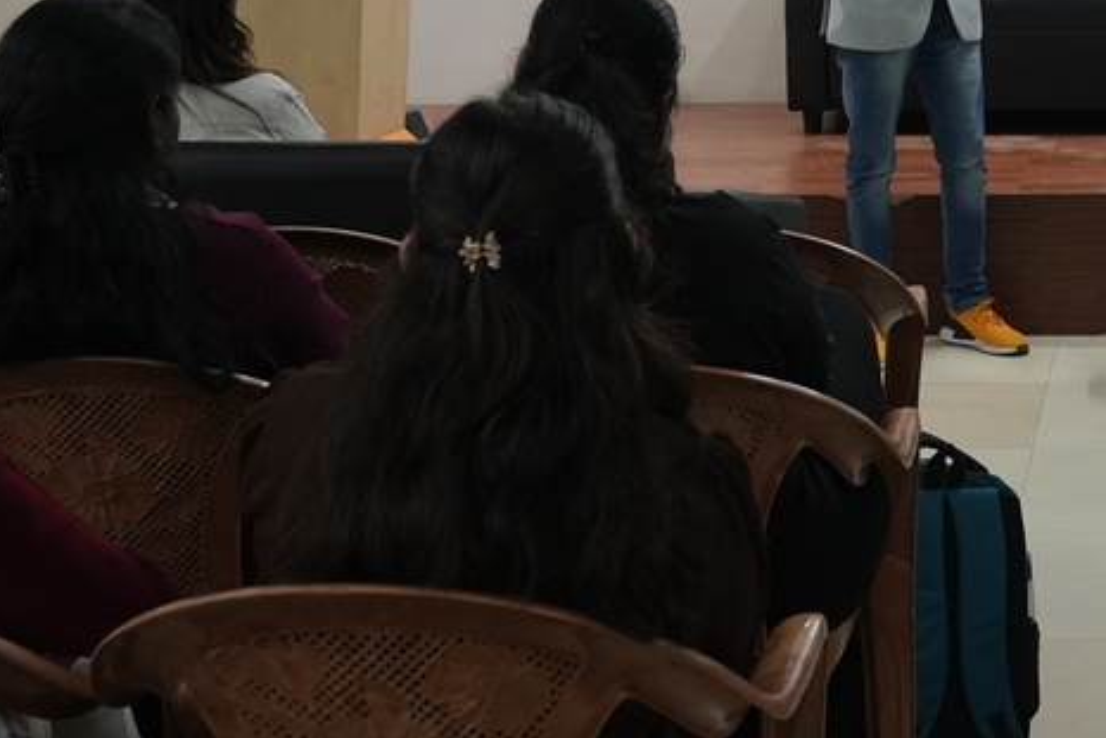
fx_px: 2581
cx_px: 1127
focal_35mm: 84
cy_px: -171
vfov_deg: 15.6
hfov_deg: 23.1
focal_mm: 23
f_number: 3.5
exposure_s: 1/160
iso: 1600
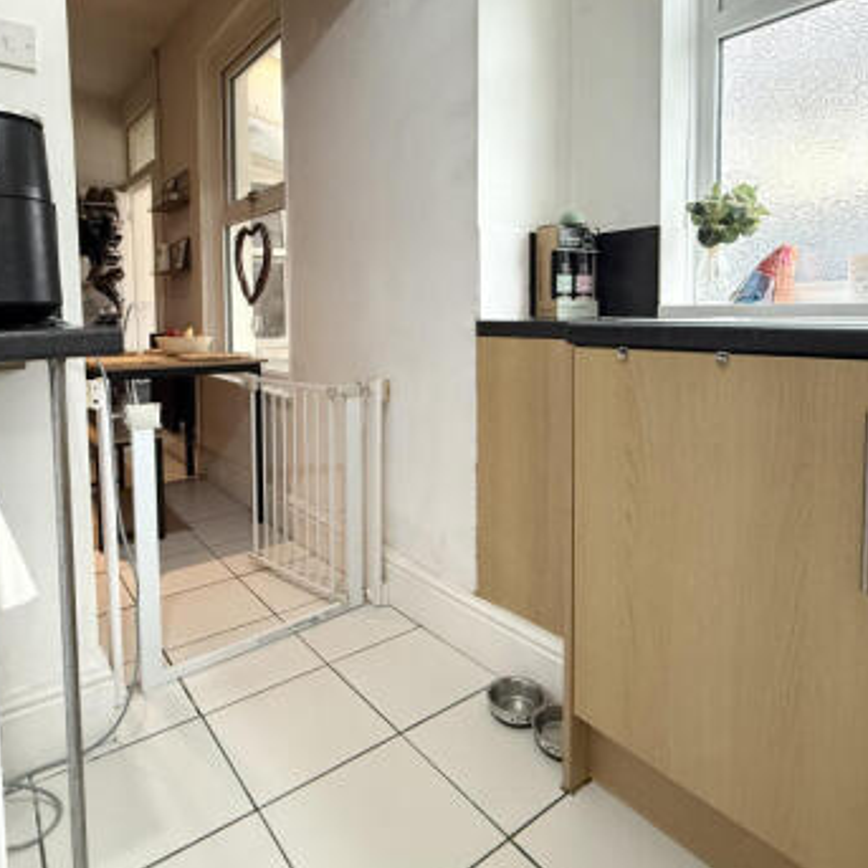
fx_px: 596
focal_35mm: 21
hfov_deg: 72.1
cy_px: 348
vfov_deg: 71.4
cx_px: 419
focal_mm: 2.22
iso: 250
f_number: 2.2
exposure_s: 1/50
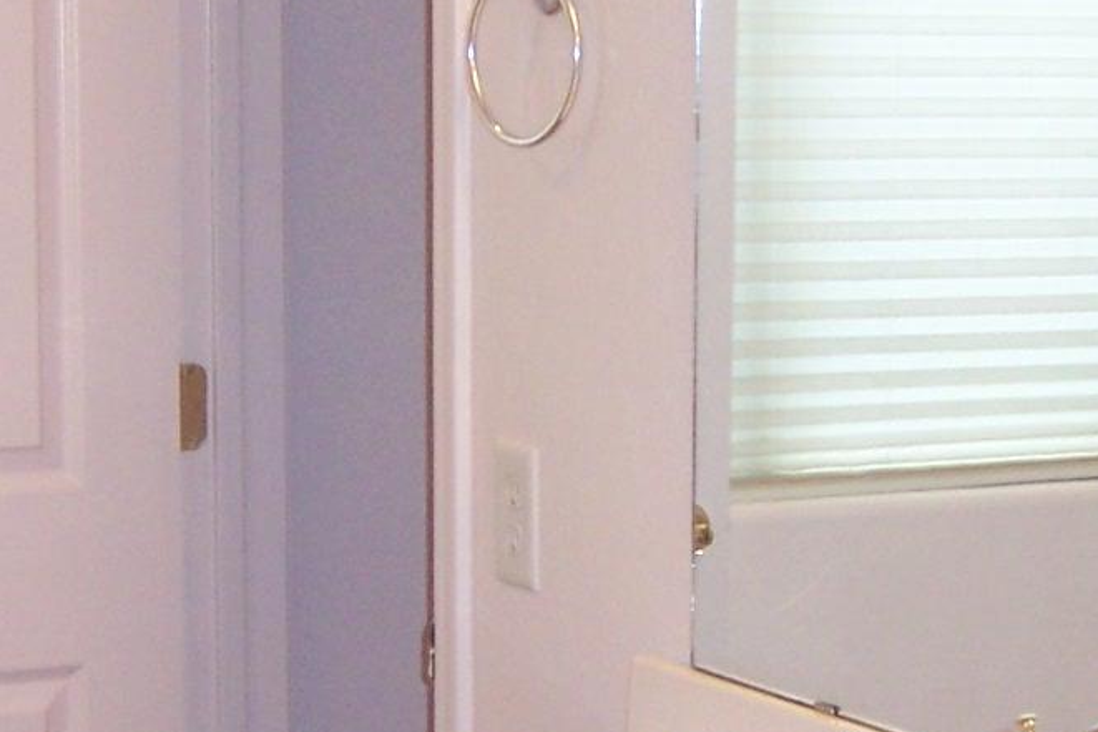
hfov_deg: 17.6
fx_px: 3539
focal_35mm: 116
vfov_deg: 11.8
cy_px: 465
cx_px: 663
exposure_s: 1/80
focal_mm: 6.2
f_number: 2.8
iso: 125
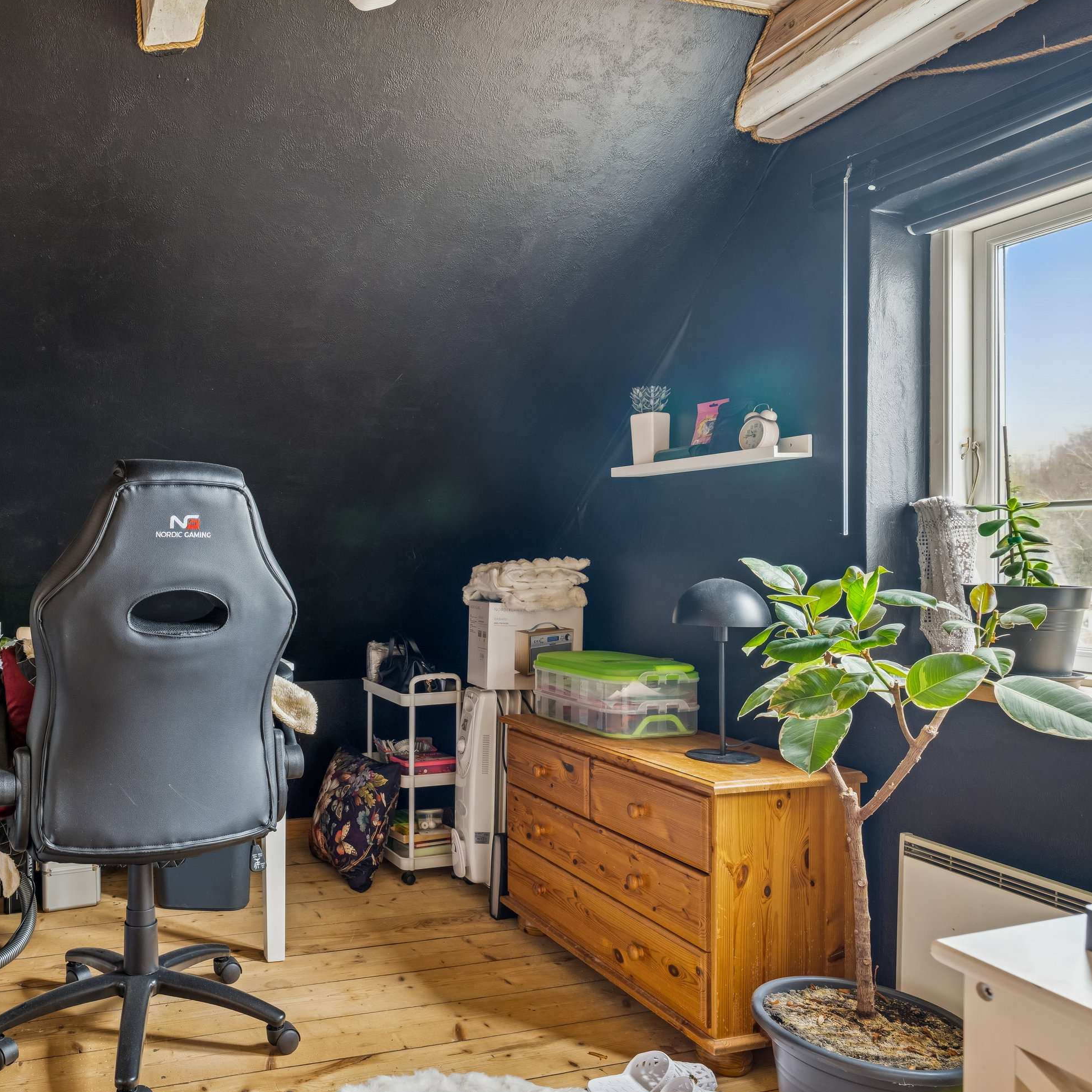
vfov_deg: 60.9
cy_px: 543
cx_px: 289
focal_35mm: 26
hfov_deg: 58.2
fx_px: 928
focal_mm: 20
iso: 400
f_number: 8
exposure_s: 8
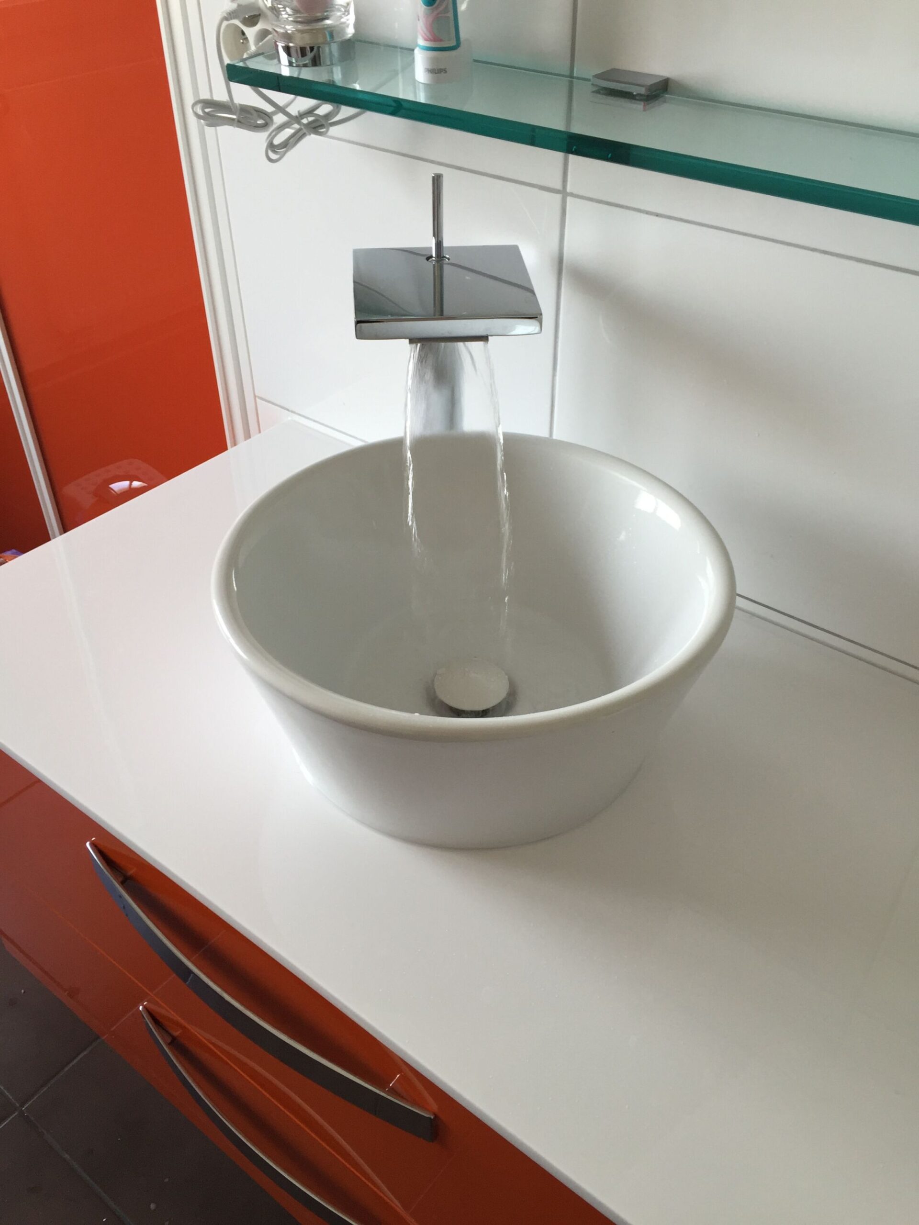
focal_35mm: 29
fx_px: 1027
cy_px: 612
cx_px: 460
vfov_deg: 61.7
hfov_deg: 48.2
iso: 50
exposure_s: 1/100
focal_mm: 4.15
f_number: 2.2
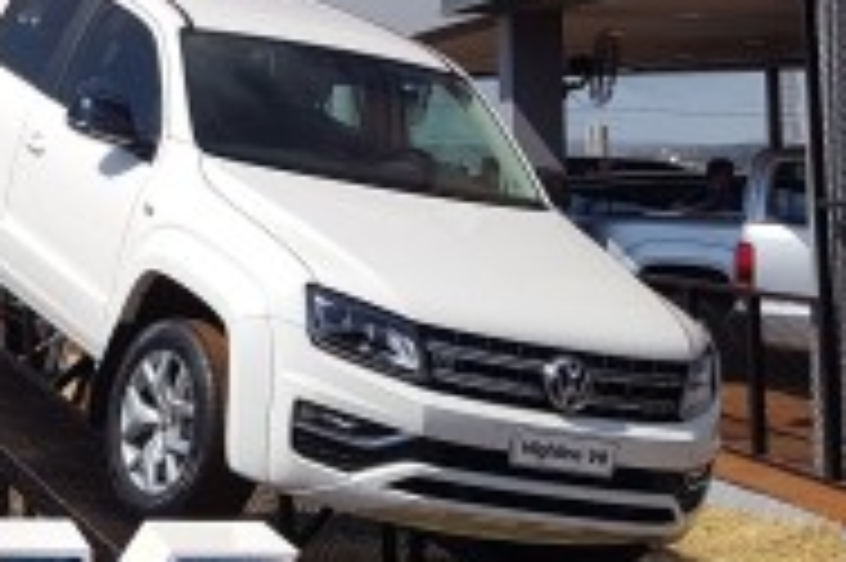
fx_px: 2066
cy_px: 171
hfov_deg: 20.3
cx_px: -378
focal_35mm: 88
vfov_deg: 15.5
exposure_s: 1/3048
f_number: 1.7
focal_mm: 4.2
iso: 40
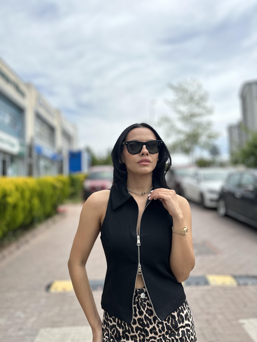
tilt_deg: +3.9
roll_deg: +1.5
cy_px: 171
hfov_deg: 56.8
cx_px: 128
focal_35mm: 24
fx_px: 238
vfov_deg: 71.6
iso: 80
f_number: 1.78
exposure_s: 1/5000
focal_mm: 6.86
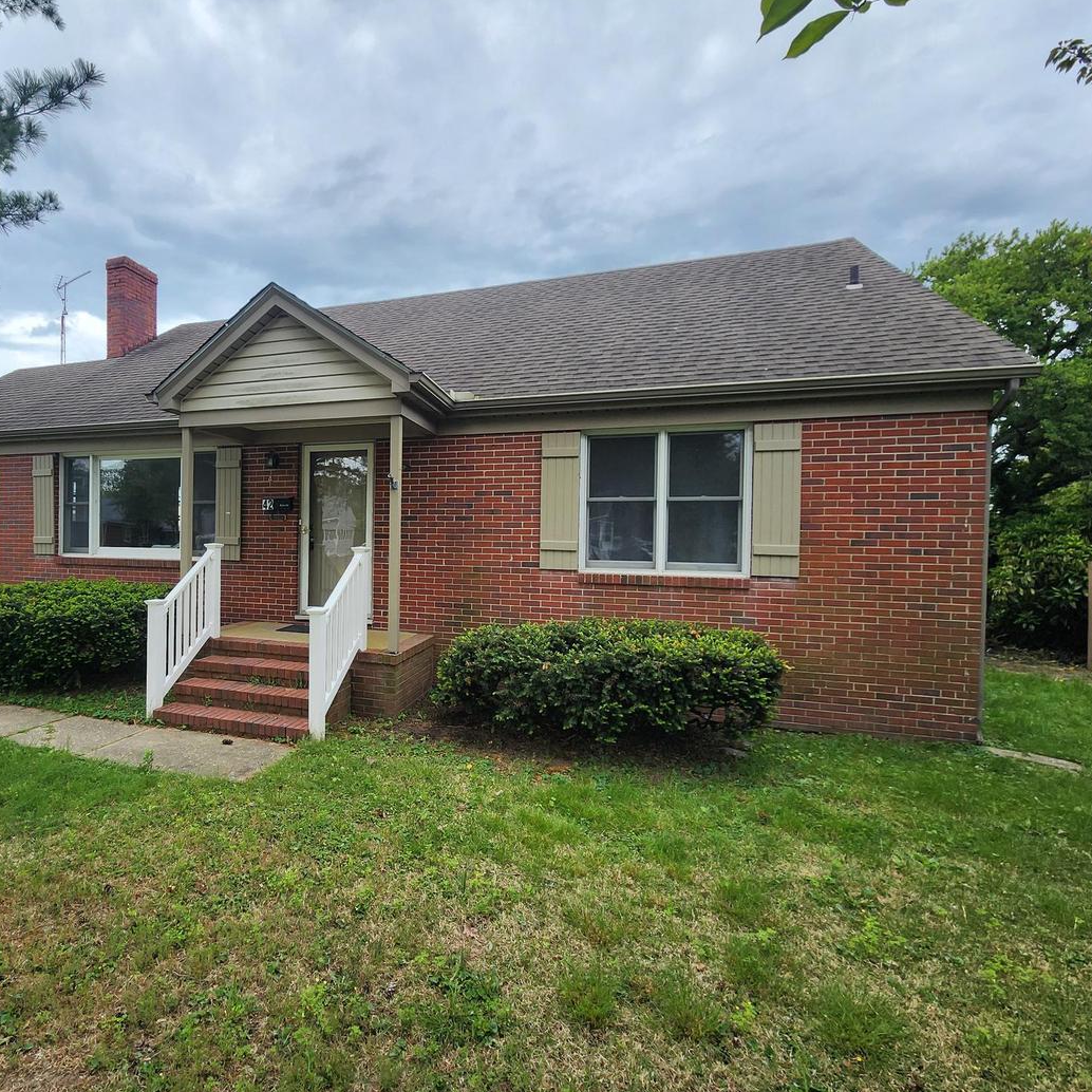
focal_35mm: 16
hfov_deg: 85.4
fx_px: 571
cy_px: 550
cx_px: 398
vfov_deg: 87.4
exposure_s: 1/859
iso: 50
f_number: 2.2
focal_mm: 2.2
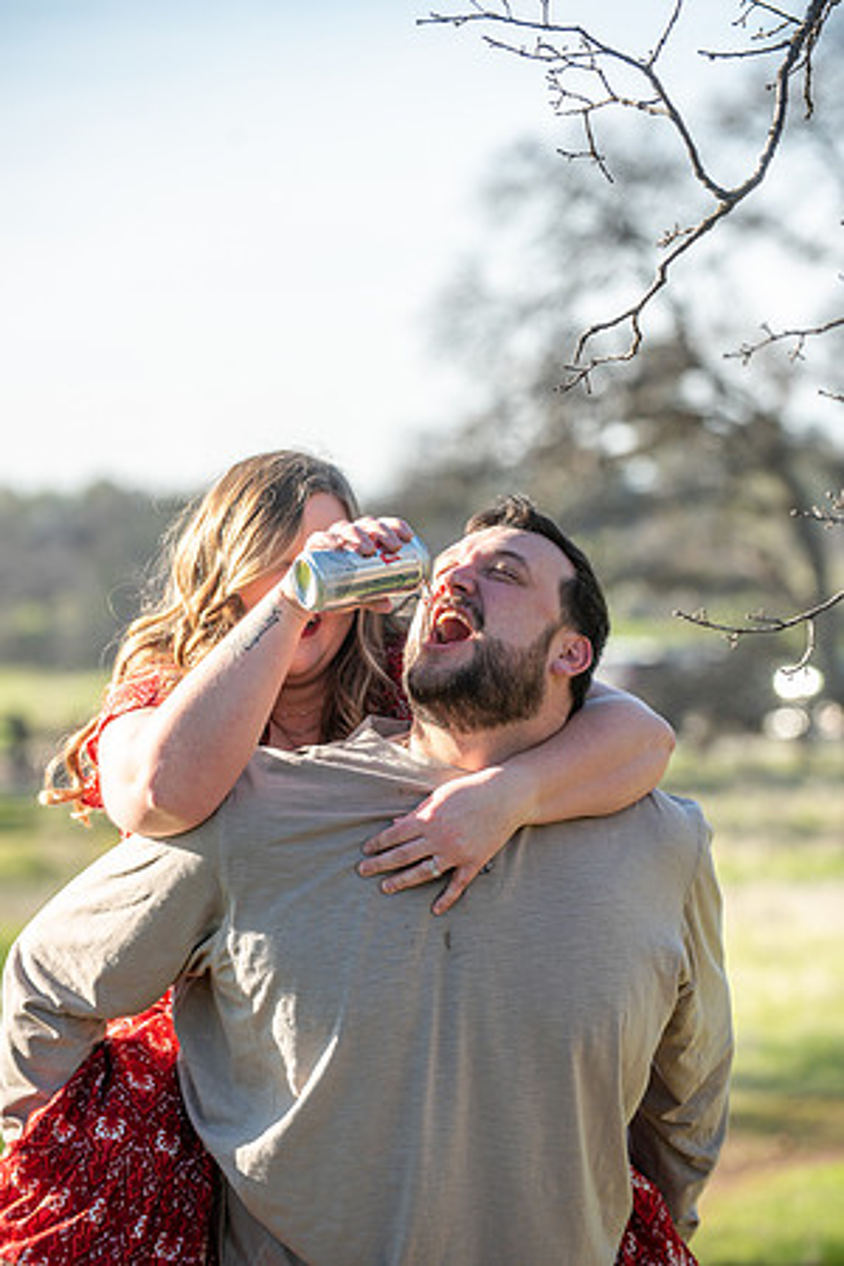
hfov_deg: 10.2
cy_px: 633
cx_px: 422
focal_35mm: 135
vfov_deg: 15.2
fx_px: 4747
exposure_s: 1/250
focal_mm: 135
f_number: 4
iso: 50
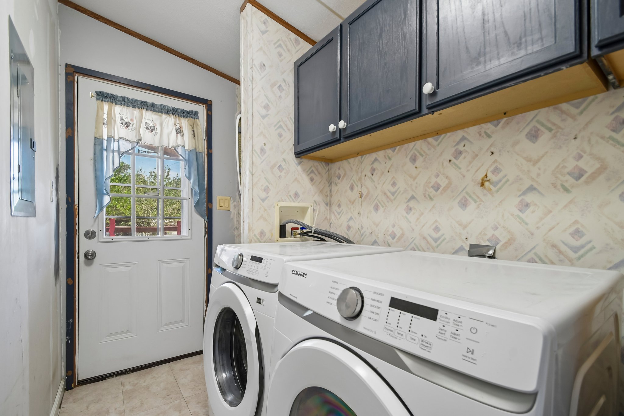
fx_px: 260
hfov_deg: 100.4
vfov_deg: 77.3
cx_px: 312
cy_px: 208
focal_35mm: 15
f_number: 8
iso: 400
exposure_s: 1/10
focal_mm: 10
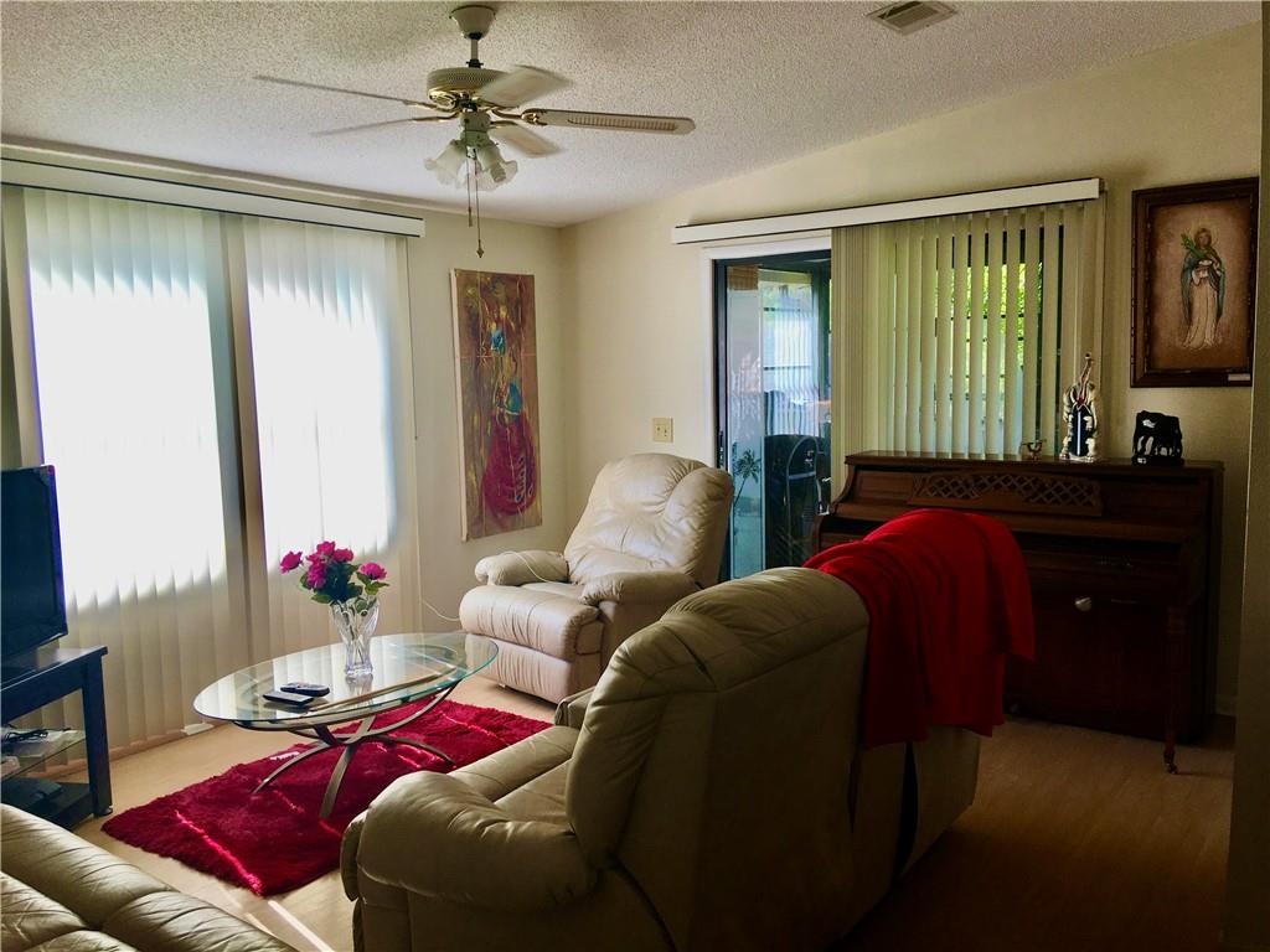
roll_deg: -0.3
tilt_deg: -6.3
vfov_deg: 48.2
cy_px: 476
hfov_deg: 61.7
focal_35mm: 29
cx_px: 635
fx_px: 1064
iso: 25
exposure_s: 1/184
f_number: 2.2
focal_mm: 4.15
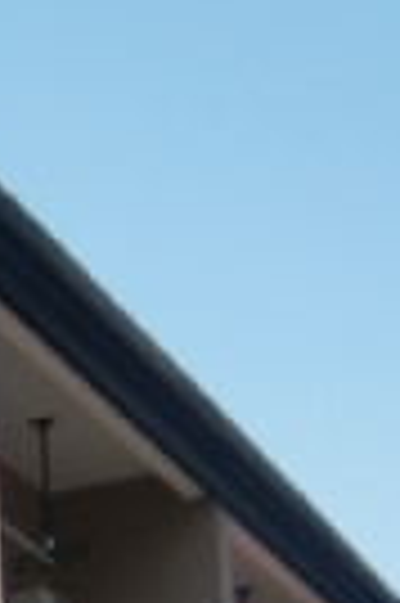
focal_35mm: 129
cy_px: 922
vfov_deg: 14.7
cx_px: -485
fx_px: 2155
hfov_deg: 9.6
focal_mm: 4.7
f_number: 2.8
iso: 80
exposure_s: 1/500
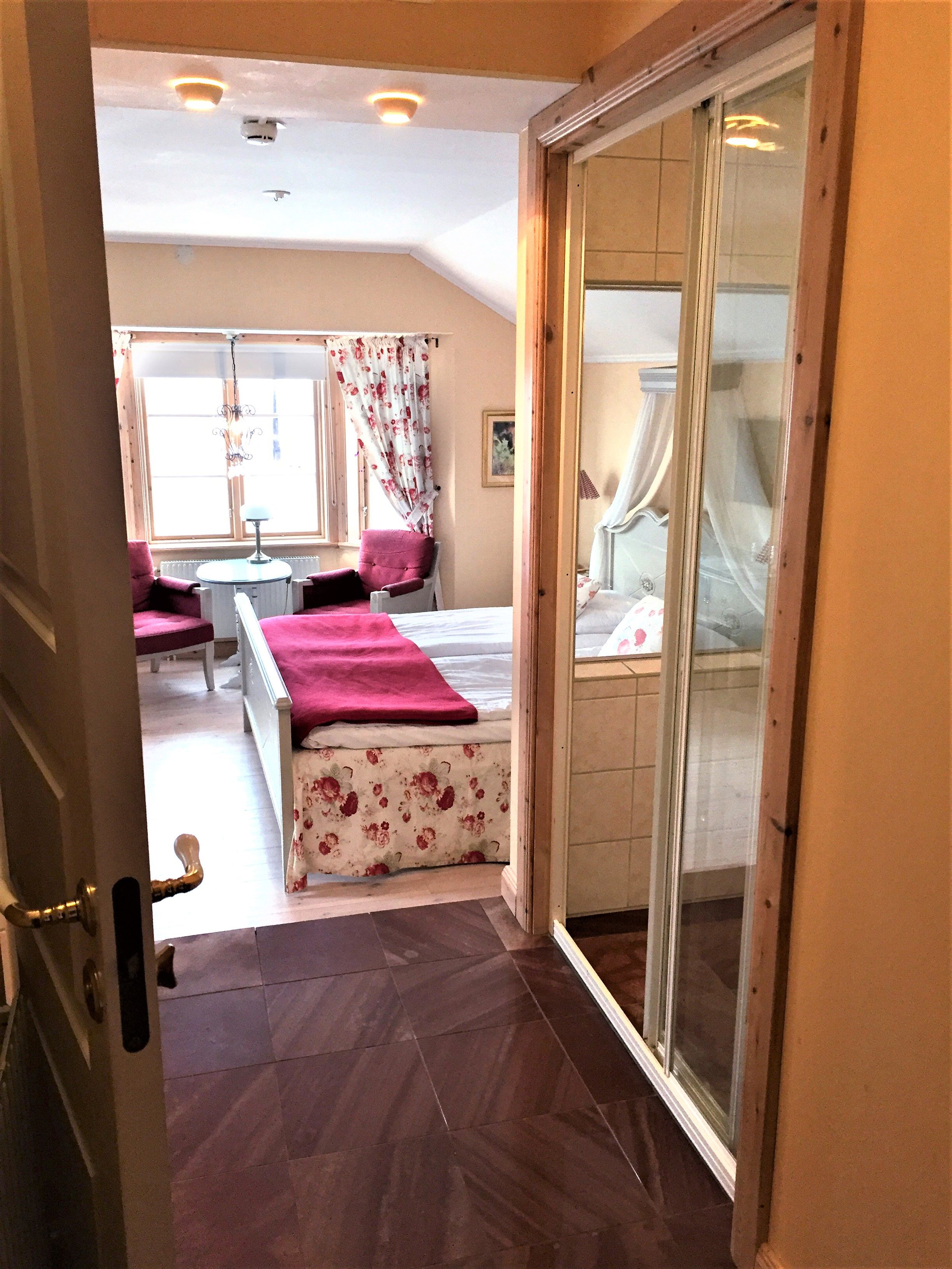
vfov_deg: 61.7
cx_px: 476
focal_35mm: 29
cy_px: 634
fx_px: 1063
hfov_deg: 48.2
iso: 160
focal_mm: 4.15
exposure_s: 1/33
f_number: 2.2
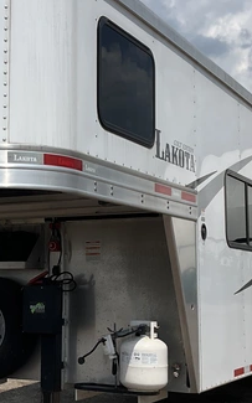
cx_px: 26
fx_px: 781
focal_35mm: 71
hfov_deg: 18.1
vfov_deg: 29.0
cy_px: 218
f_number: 1.8
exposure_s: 1/4065
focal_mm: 3
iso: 25
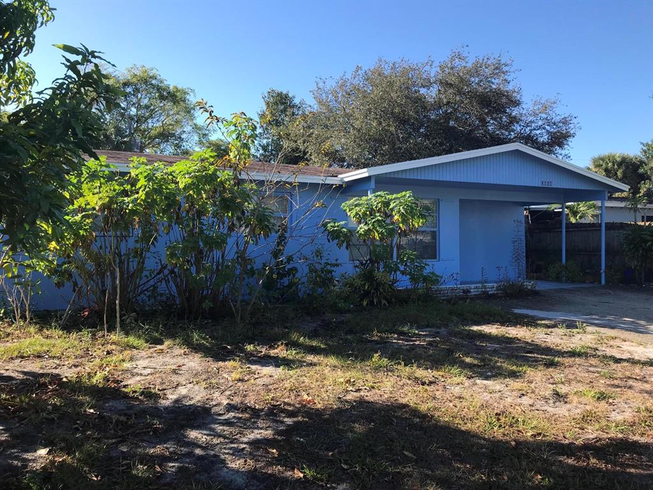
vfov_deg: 49.7
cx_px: 326
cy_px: 245
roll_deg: -0.1
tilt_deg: -0.9
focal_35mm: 28
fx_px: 528
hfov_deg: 63.4
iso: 20
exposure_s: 1/870
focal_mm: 3.99
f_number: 1.8
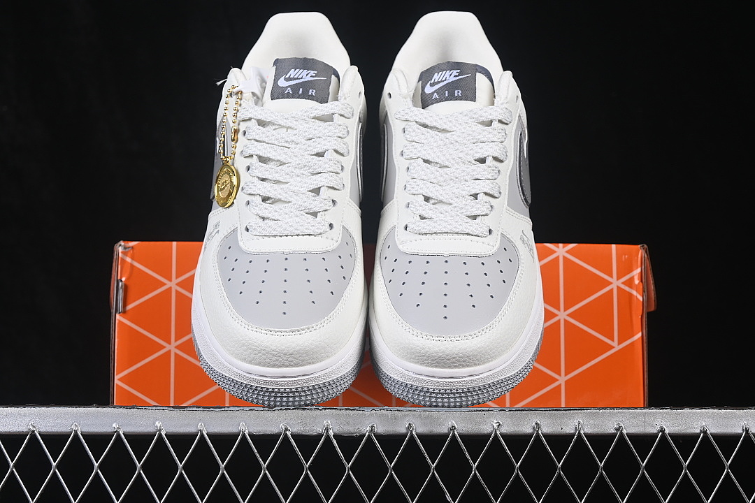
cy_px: 252
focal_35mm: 75
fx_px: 1573
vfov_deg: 18.2
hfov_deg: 27.0
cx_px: 378
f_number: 8
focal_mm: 50
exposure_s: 1/80
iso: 160
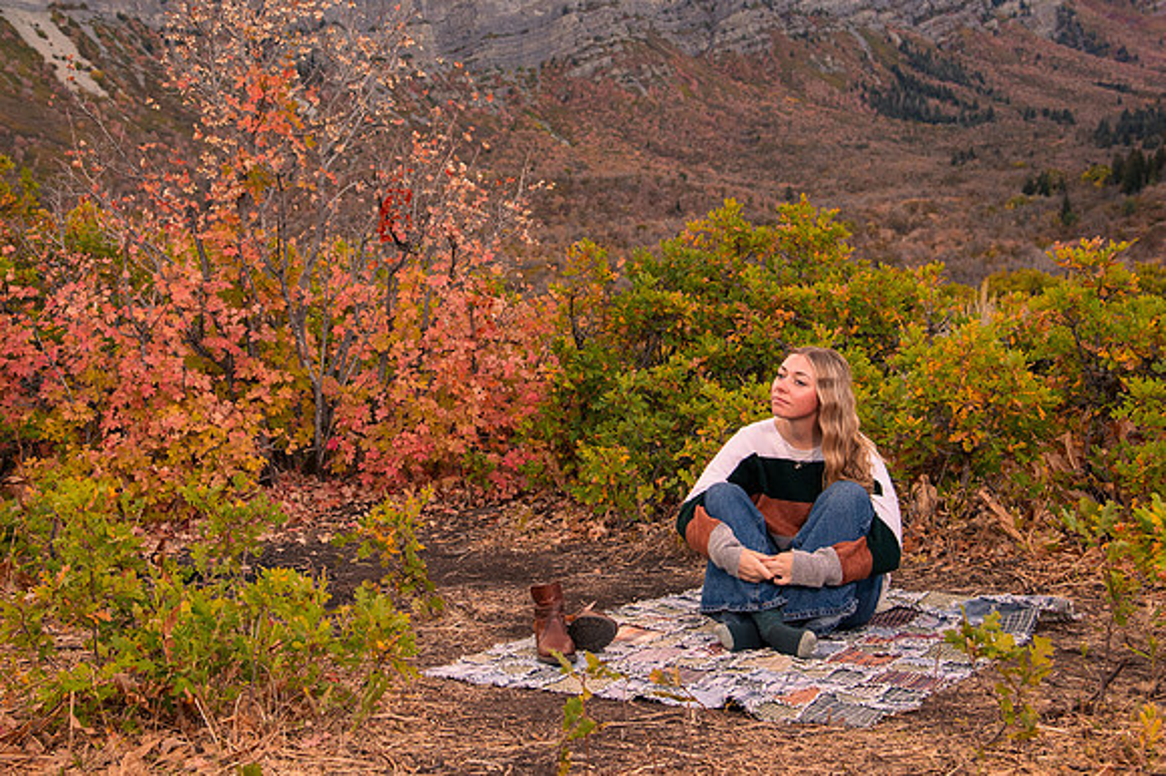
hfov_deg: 38.0
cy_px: 274
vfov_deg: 25.7
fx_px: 1692
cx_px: 505
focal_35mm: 52
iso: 1250
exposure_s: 1/400
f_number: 5.6
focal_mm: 40
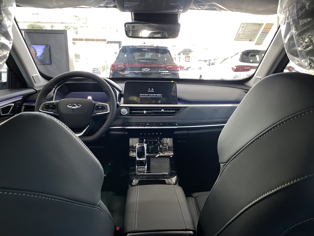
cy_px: 118
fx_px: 236
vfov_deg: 53.1
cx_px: 157
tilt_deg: -14.3
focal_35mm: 26
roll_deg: -0.9
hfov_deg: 67.3
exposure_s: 1/60
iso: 125
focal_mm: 4.25
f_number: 1.8
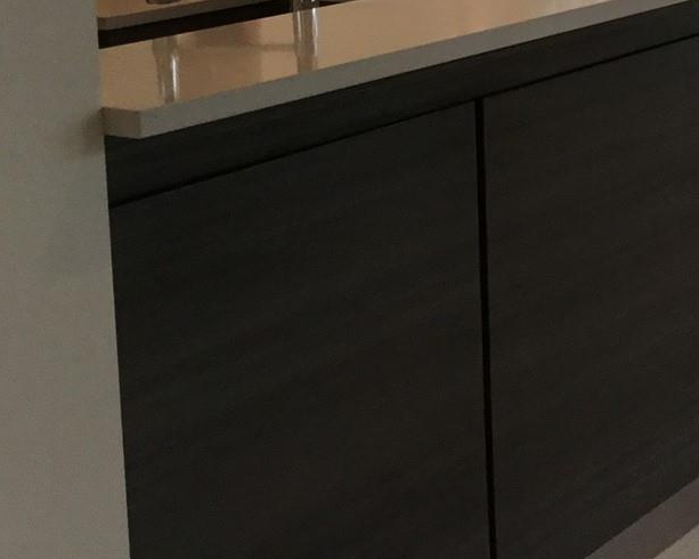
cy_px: -120
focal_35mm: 79
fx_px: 1634
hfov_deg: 22.0
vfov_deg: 18.4
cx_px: 884
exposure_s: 1/120
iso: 40
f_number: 2.4
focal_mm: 3.3
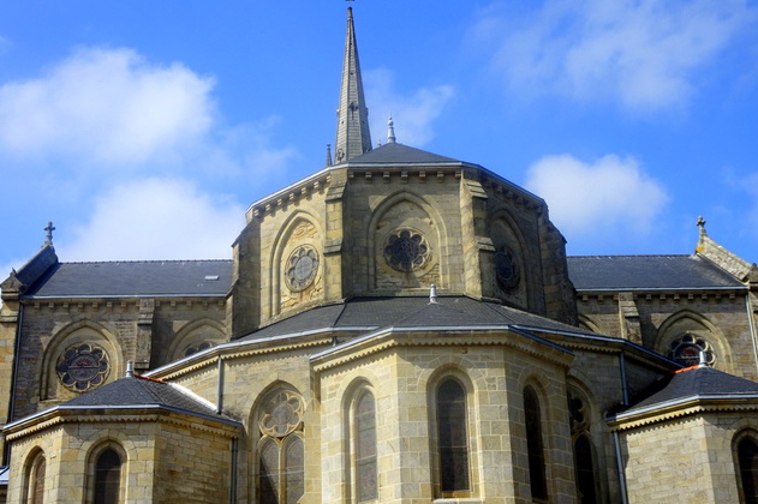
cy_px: 247
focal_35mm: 57
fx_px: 1199
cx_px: 382
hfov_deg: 35.1
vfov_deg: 23.8
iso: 80
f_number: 4.5
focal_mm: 9.18
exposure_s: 1/640
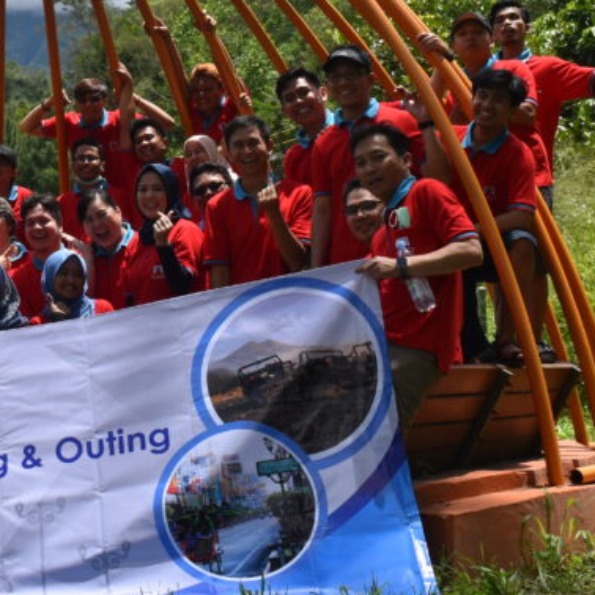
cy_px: 62
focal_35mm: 93
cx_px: -71
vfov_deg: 18.4
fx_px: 1811
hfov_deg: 17.9
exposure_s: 1/400
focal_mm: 27
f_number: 10
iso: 200
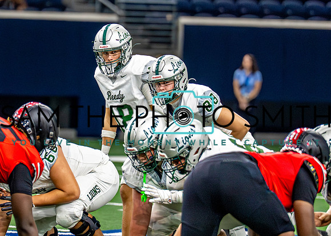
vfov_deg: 3.0
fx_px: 4558
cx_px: 100
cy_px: 70
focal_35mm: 485
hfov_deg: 4.2
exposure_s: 1/2000
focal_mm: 197
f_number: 2.8
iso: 5000
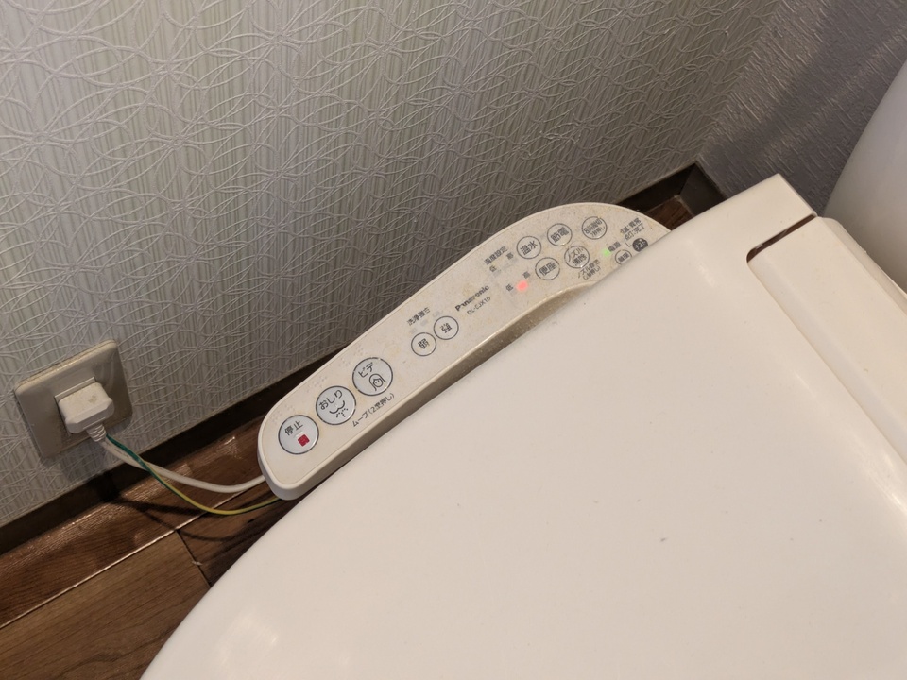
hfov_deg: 37.5
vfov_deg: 28.6
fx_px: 1336
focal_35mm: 51
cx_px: 454
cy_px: 340
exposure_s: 1/24
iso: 107
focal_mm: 5.43
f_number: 1.89
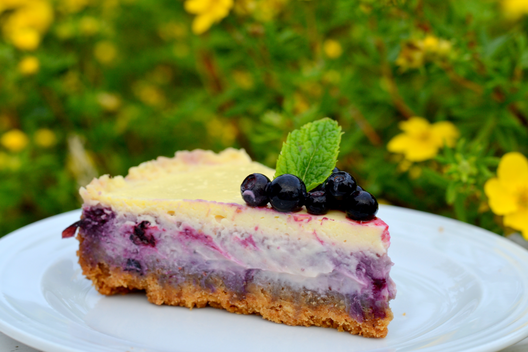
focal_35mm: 75
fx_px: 1100
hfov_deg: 27.0
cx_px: 264
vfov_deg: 18.2
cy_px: 176
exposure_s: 1/125
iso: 220
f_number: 5.6
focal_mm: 50
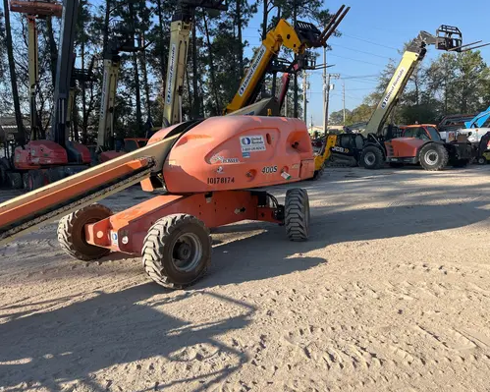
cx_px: 238
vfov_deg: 51.5
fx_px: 406
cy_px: 194
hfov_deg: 62.2
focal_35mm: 28
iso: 50
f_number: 1.6
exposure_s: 1/2062
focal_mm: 5.1
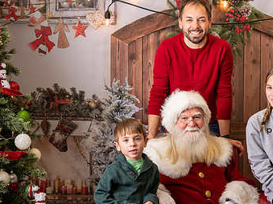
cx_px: 214
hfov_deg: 19.5
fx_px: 788
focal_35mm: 100
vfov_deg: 14.7
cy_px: 150
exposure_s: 1/100
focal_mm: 50
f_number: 7.1
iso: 100
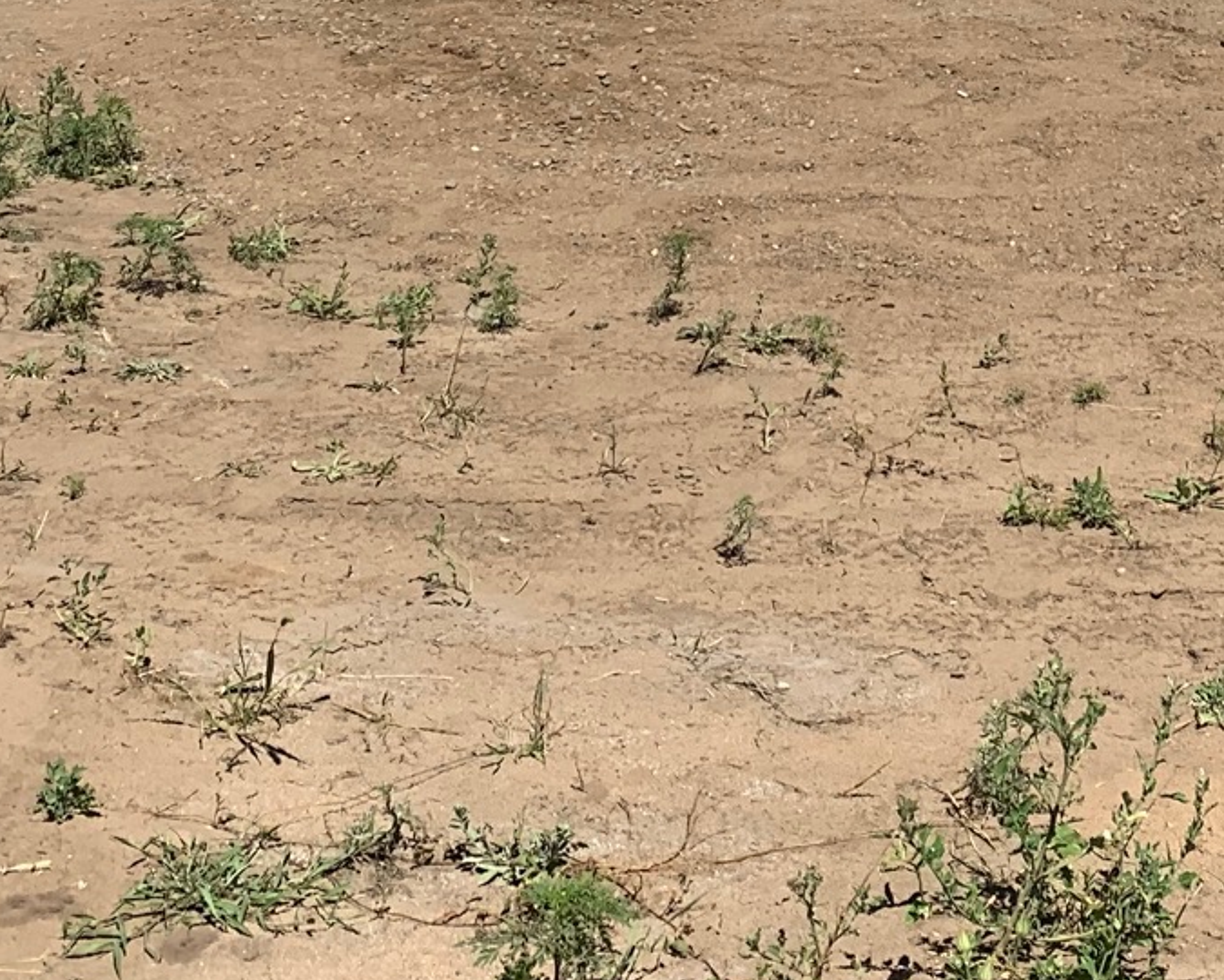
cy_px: -388
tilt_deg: -3.8
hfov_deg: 24.1
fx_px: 2789
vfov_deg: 18.2
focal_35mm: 77
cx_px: 1093
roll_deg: -0.5
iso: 25
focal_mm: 4.25
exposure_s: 1/3086
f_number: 1.8
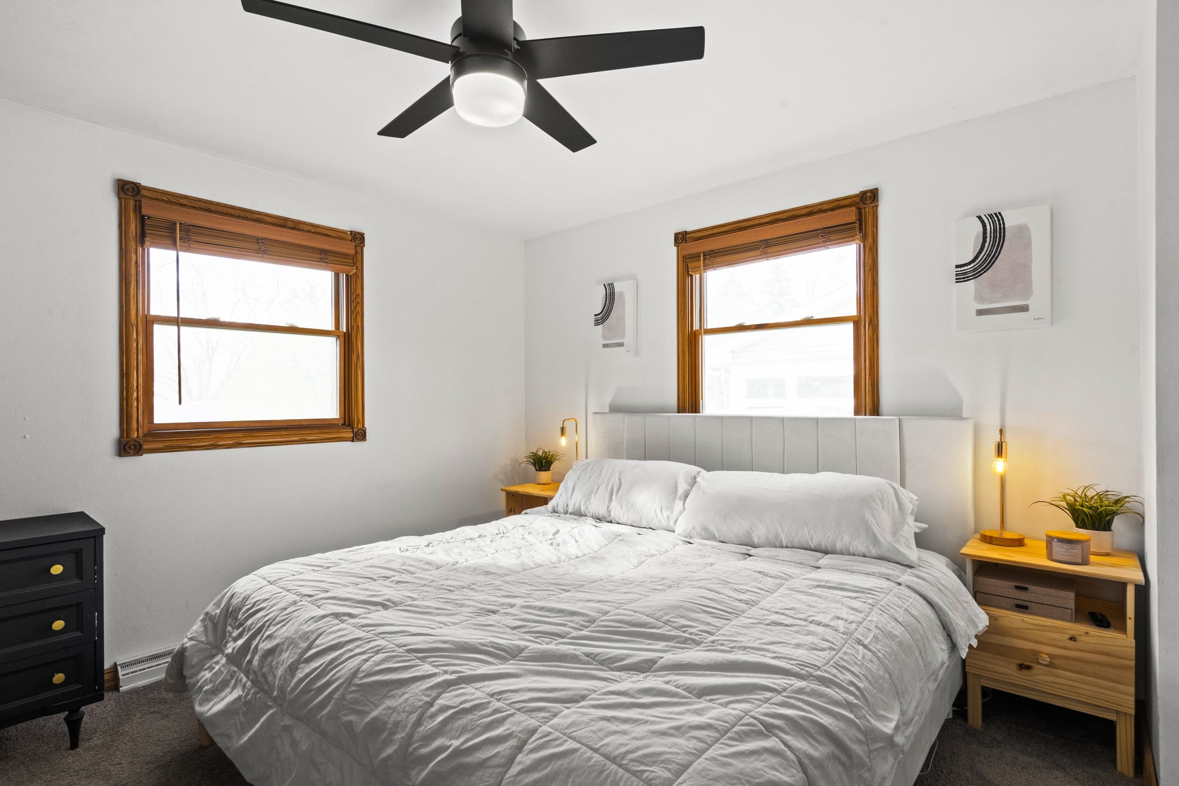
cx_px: 590
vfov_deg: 70.4
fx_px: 557
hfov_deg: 93.3
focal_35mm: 17
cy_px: 393
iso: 640
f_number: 11
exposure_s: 1/2
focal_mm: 17
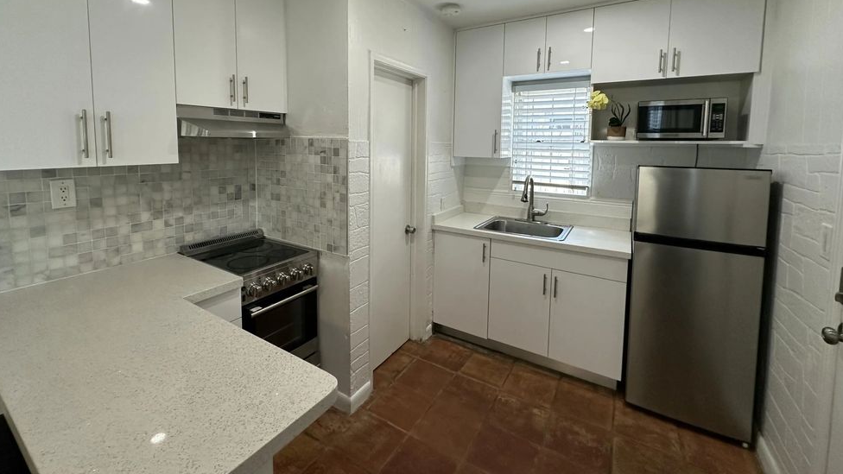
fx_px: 358
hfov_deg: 99.3
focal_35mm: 16
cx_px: 404
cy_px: 170
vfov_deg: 65.8
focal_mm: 2.22
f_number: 2.2
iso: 200
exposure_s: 1/120
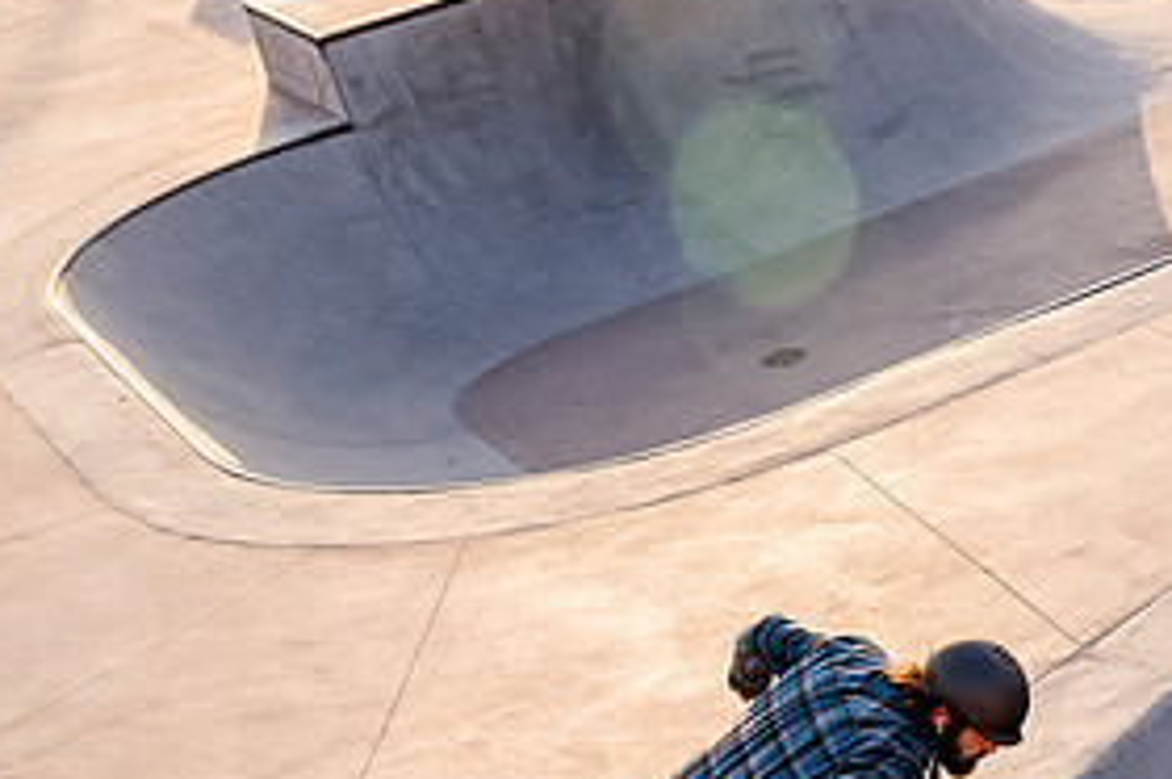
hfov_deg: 24.3
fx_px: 2666
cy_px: 819
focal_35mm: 82
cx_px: 961
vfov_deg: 16.2
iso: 800
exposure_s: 1/1000
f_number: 5
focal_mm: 34
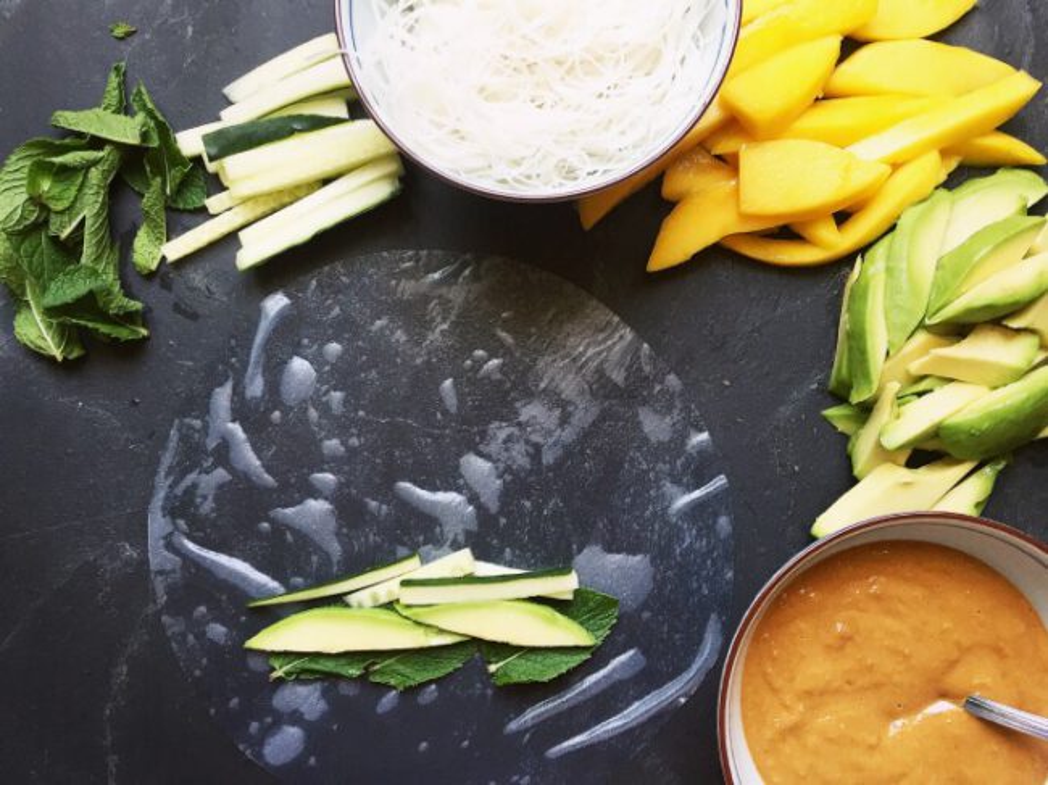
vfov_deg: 48.2
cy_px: 392
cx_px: 524
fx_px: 878
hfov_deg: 61.7
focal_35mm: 29
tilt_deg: -87.8
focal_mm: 4.15
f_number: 2.2
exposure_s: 1/33
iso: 64
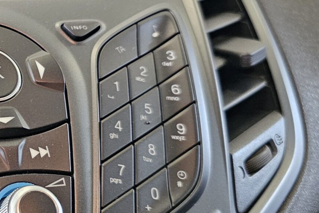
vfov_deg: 19.2
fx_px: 629
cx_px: -58
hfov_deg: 25.7
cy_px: 108
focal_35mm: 71
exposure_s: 1/50
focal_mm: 6.3
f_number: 1.7
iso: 800
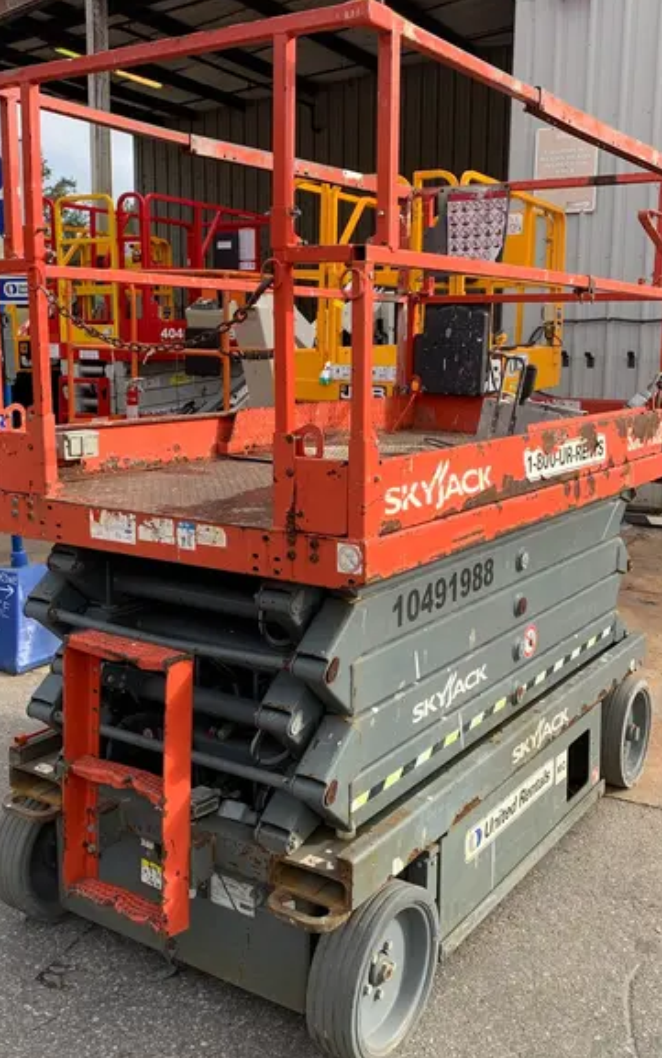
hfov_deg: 36.3
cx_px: 325
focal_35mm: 35
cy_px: 522
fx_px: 1010
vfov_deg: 55.3
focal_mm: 4.25
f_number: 1.8
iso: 25
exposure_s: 1/673
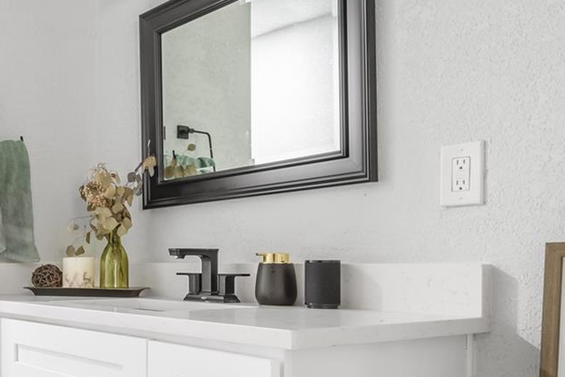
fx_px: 706
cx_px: 53
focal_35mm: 45
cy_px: 251
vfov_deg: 29.7
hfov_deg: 40.2
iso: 320
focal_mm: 18
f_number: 10
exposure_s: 1/2.5
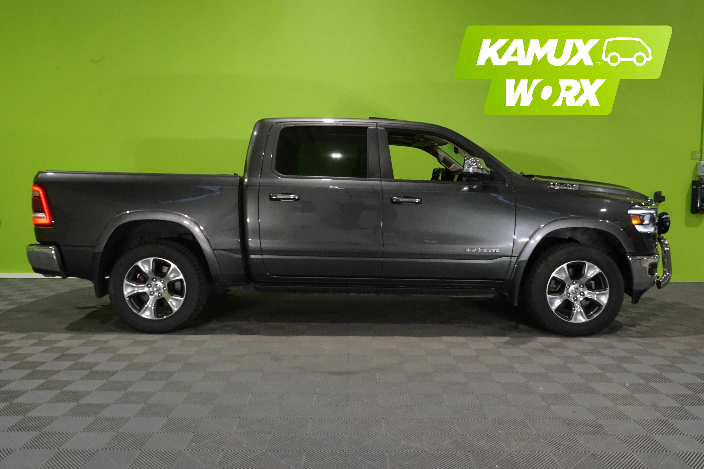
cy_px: 234
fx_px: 548
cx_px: 352
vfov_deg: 46.4
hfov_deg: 65.5
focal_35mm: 28
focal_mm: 28
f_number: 14
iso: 6400
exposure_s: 1/60
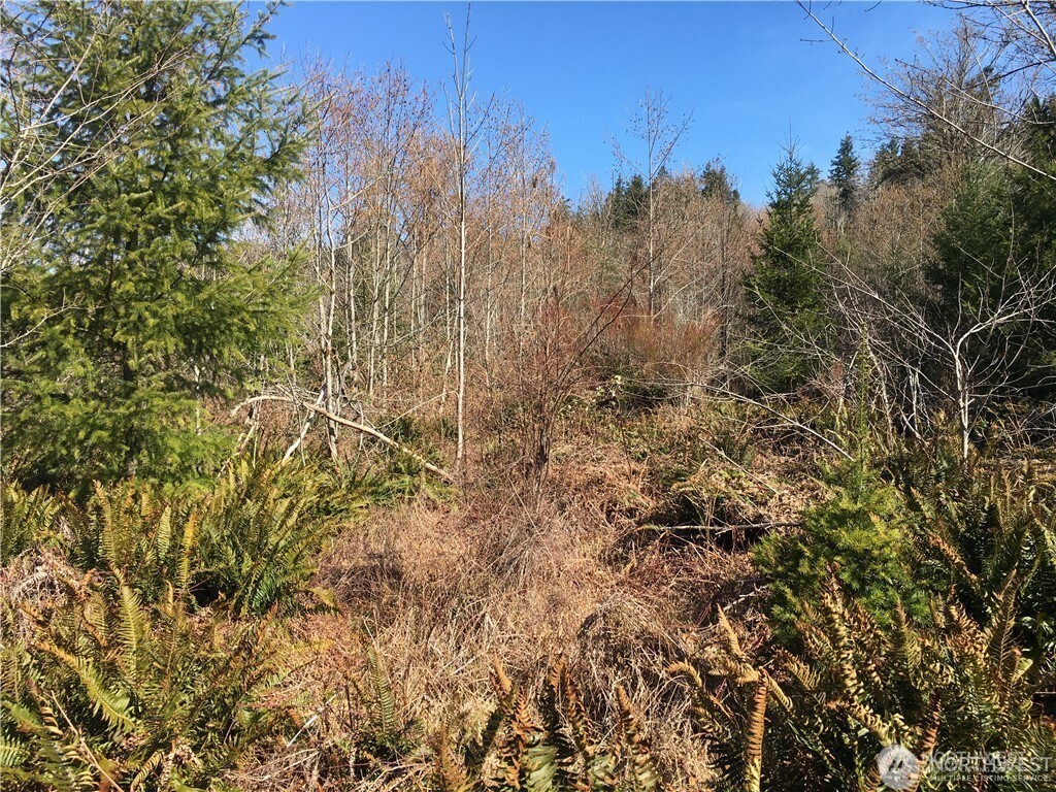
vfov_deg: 48.2
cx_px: 528
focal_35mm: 29
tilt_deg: +4.2
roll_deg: -0.9
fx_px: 885
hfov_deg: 61.7
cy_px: 396
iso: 25
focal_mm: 4.15
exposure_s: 1/818
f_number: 2.2
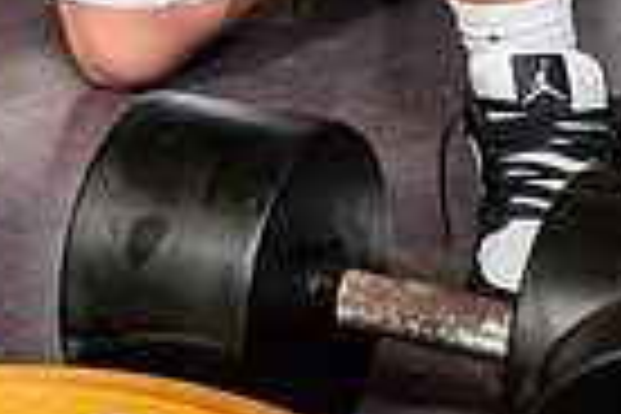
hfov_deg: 13.1
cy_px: -554
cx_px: 176
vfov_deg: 8.2
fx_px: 2691
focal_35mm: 156
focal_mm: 48
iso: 500
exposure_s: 1/250
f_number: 5.6
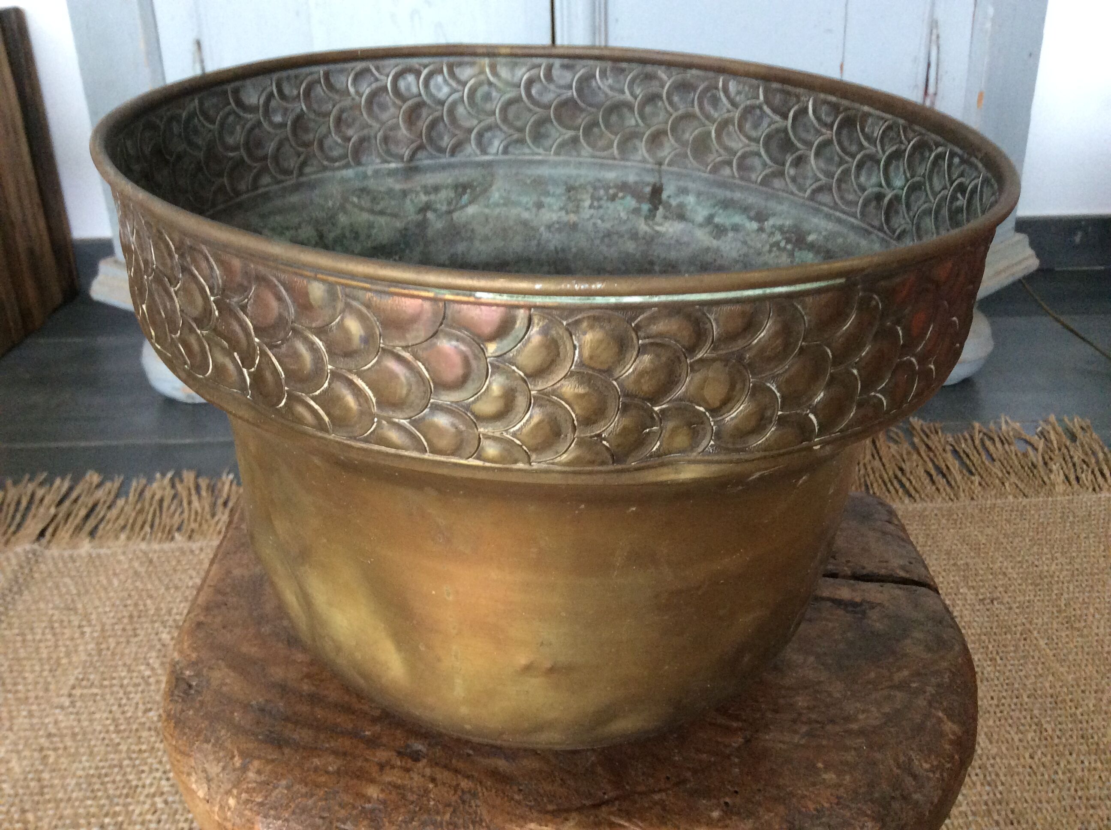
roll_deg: +3.2
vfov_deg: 44.1
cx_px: 556
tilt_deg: -25.7
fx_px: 1026
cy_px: 415
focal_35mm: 32
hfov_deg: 56.9
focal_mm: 3.3
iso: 200
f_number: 2.4
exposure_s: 1/25
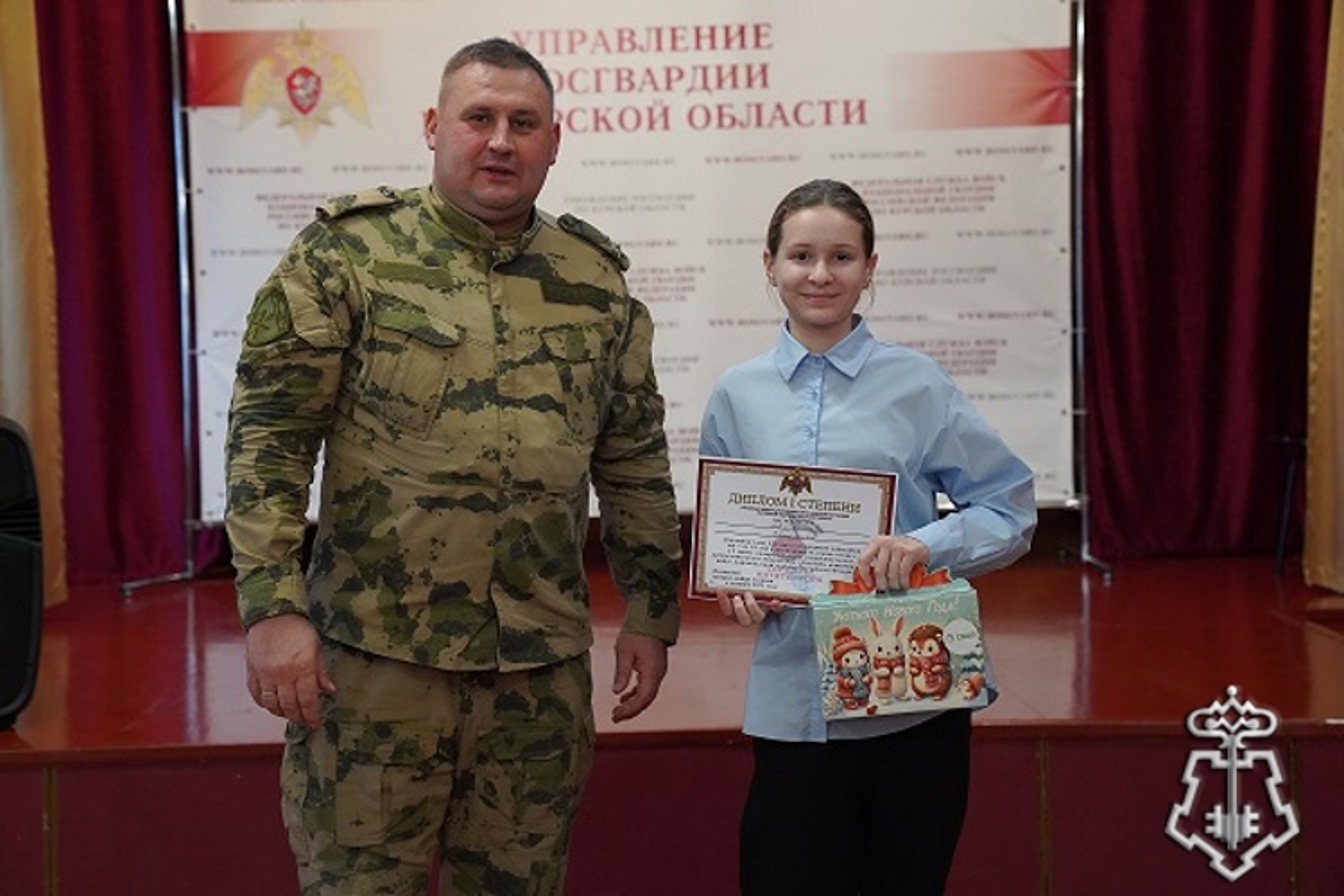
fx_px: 2202
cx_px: 672
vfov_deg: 23.0
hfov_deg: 33.9
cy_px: 448
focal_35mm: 59
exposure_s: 1/160
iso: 6400
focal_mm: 59
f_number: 4
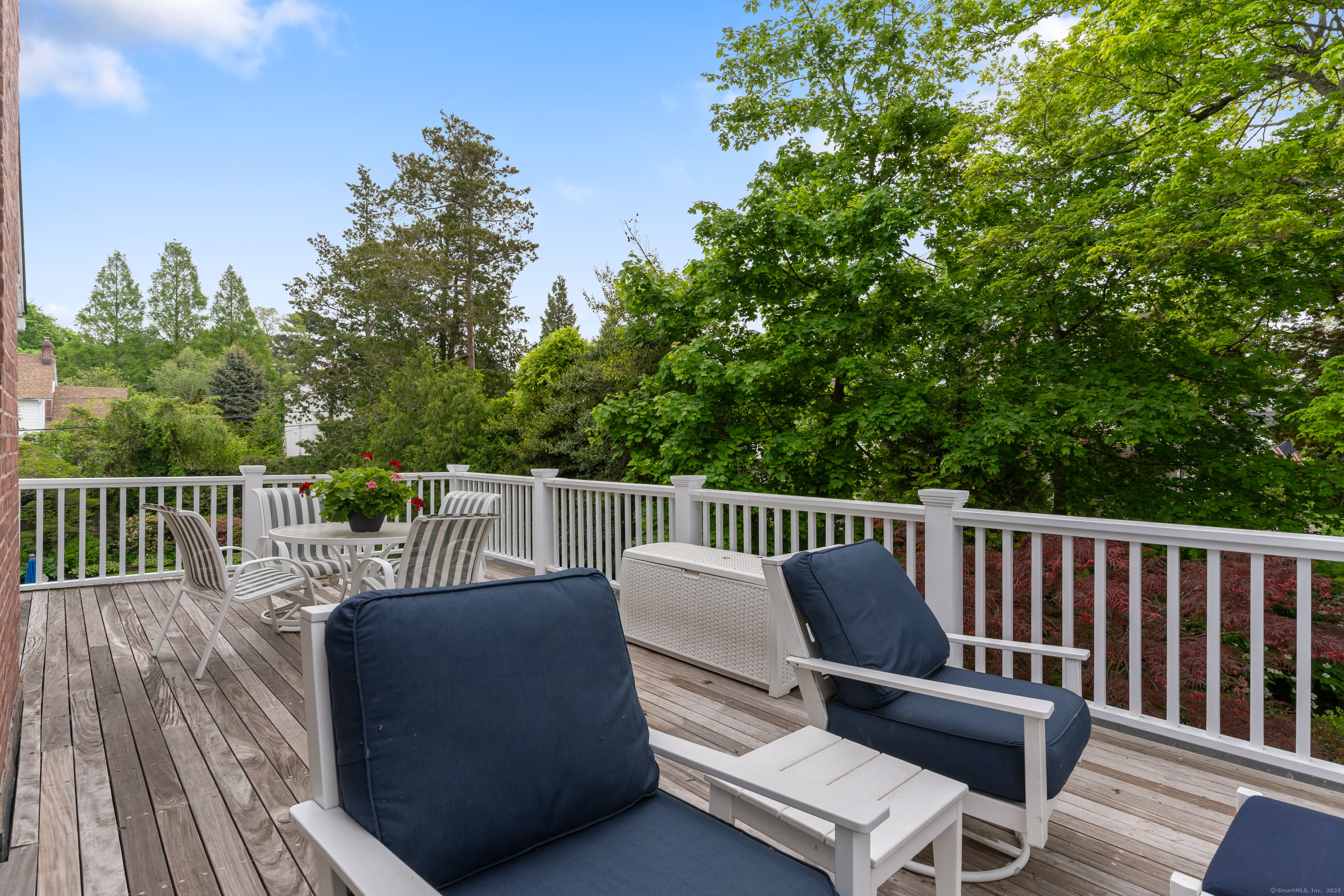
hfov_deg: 93.3
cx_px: 672
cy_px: 448
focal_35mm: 17
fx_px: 635
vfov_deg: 70.4
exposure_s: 1/400
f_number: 8
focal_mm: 17
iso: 320
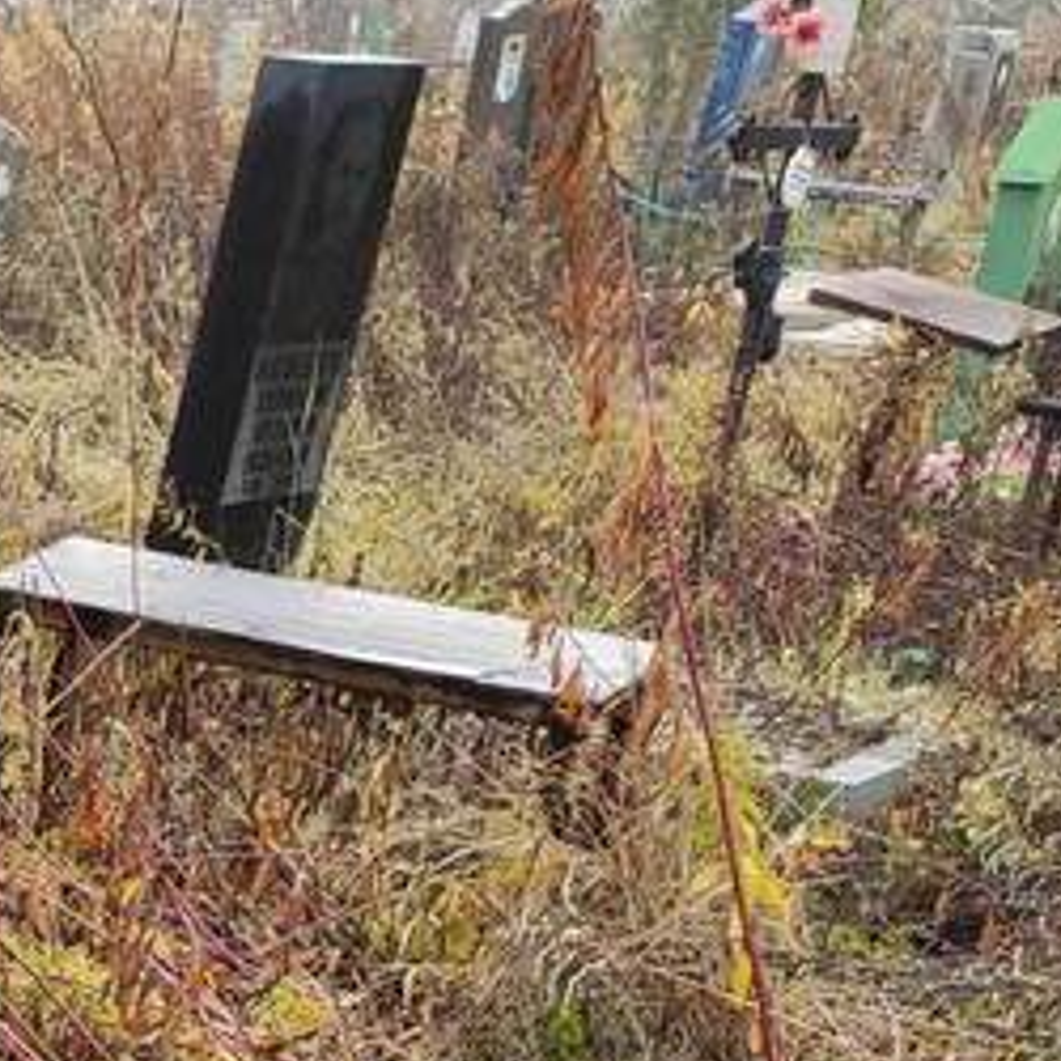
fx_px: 3260
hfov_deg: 15.0
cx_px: -1082
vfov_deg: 17.8
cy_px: 1188
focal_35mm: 94
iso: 112
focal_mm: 4.77
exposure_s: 1/181
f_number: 1.75
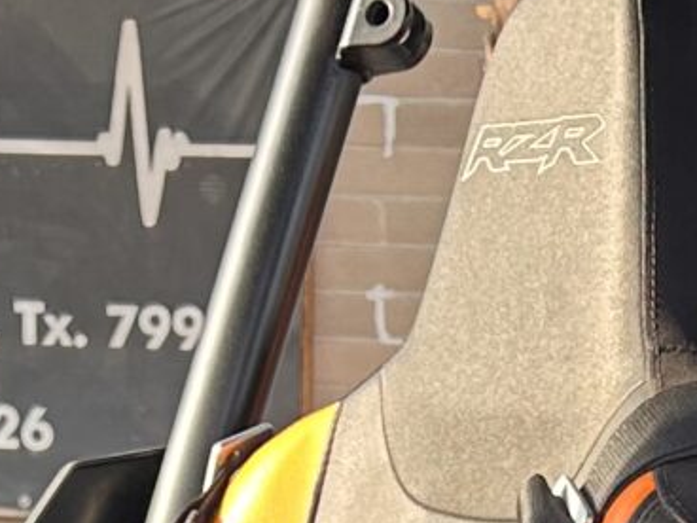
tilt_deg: -17.0
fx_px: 3644
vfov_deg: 7.5
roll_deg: -1.9
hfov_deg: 10.9
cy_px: 1364
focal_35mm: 181
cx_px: 456
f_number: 1.5
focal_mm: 5.7
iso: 40
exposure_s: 1/167
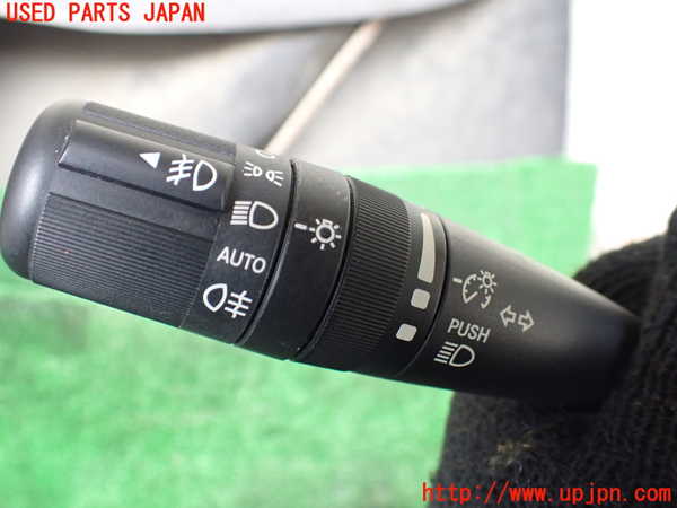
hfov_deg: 60.0
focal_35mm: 30
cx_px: 338
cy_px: 254
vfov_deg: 46.8
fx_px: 587
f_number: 2.3
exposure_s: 1/125
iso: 640
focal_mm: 5.4
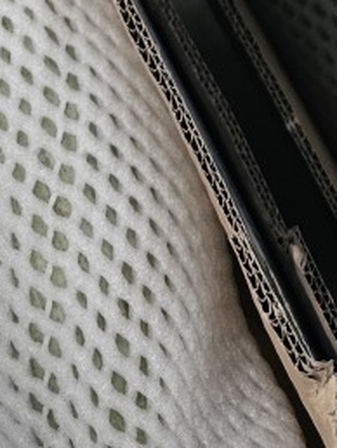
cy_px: -301
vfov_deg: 17.6
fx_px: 1231
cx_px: 587
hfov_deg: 14.0
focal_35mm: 95
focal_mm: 6.3
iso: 1000
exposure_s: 1/100
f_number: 1.7
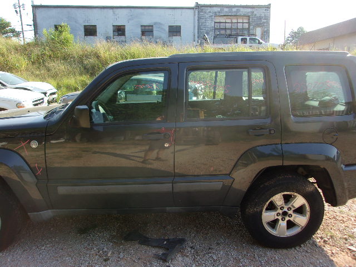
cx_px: 178
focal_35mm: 27
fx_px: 278
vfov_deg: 51.4
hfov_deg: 65.3
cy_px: 134
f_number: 3
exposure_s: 1/340
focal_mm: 4.9
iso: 80
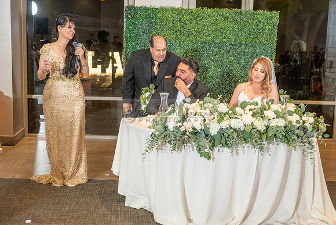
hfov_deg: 41.1
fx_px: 448
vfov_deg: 28.1
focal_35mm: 48
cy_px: 112
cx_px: 168
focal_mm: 48
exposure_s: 1/160
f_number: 3.5
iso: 800
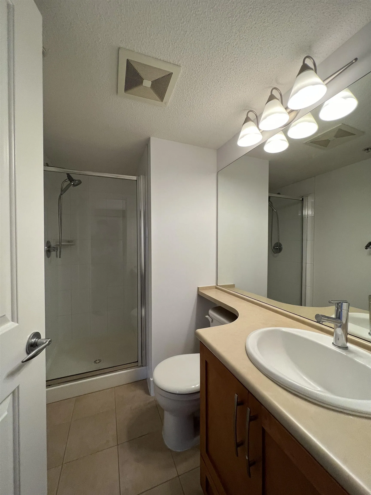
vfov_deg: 106.2
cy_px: 248
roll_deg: +0.7
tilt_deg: -2.2
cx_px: 186
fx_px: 186
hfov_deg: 89.9
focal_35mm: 13
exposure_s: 1/120
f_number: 1.8
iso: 125
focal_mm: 1.57
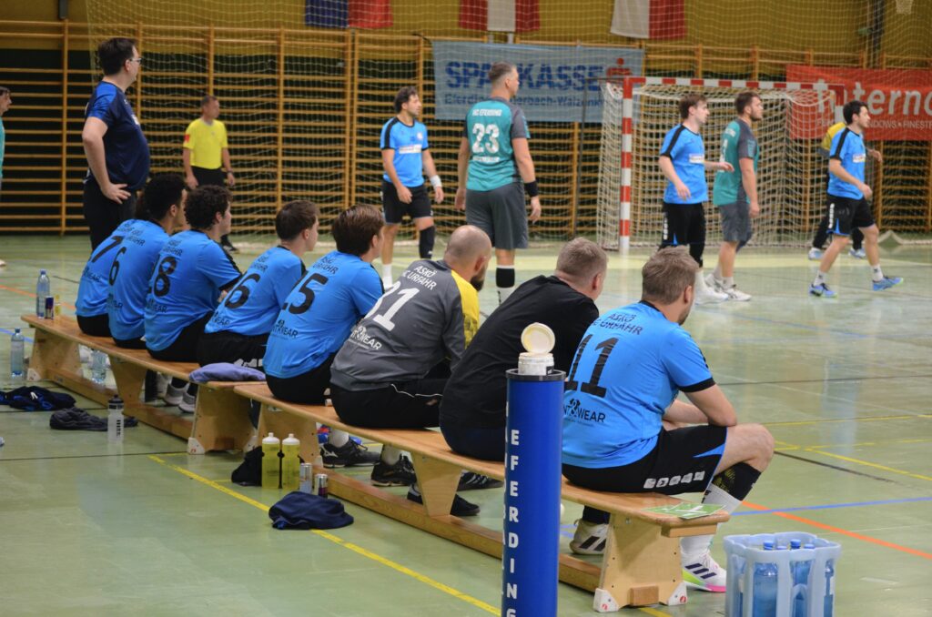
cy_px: 308
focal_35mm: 82
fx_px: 2131
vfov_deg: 16.5
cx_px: 466
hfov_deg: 24.7
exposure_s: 1/160
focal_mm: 55
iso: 1600
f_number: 4
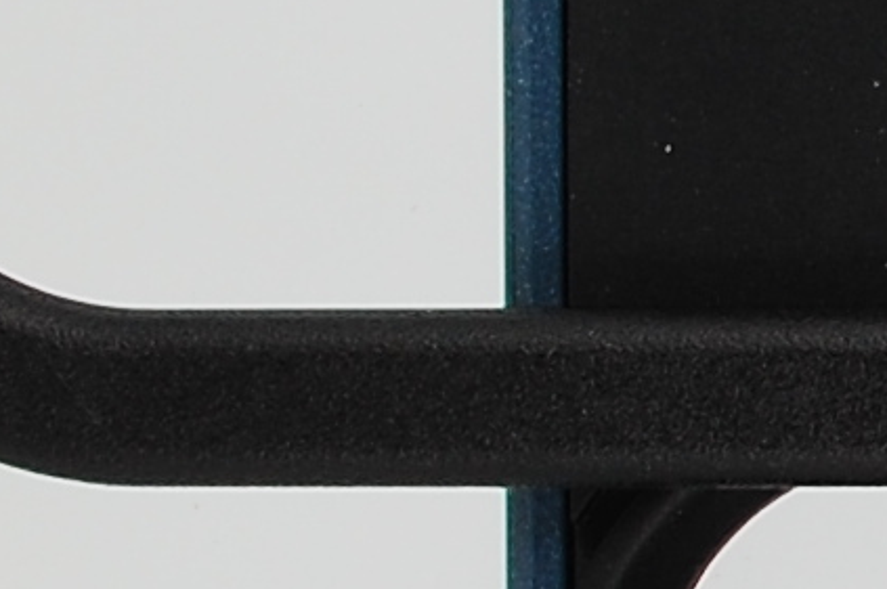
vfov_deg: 5.4
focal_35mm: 256
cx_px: 2393
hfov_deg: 7.4
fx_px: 6300
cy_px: 358
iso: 200
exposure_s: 1/160
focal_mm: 24
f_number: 13
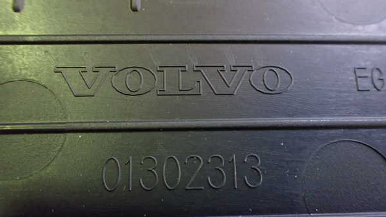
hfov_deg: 59.5
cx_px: 193
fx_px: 338
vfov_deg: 35.6
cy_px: 120
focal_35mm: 33
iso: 1000
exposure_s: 1/30
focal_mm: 5.4
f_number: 2.3
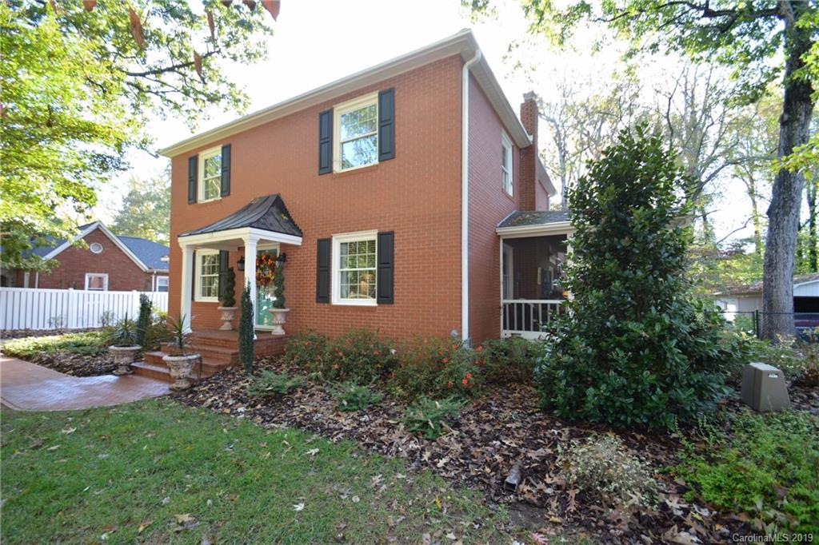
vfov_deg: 77.3
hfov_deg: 100.4
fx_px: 341
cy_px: 272
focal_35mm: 15
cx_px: 410
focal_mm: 10
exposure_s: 1/100
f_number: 5
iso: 320
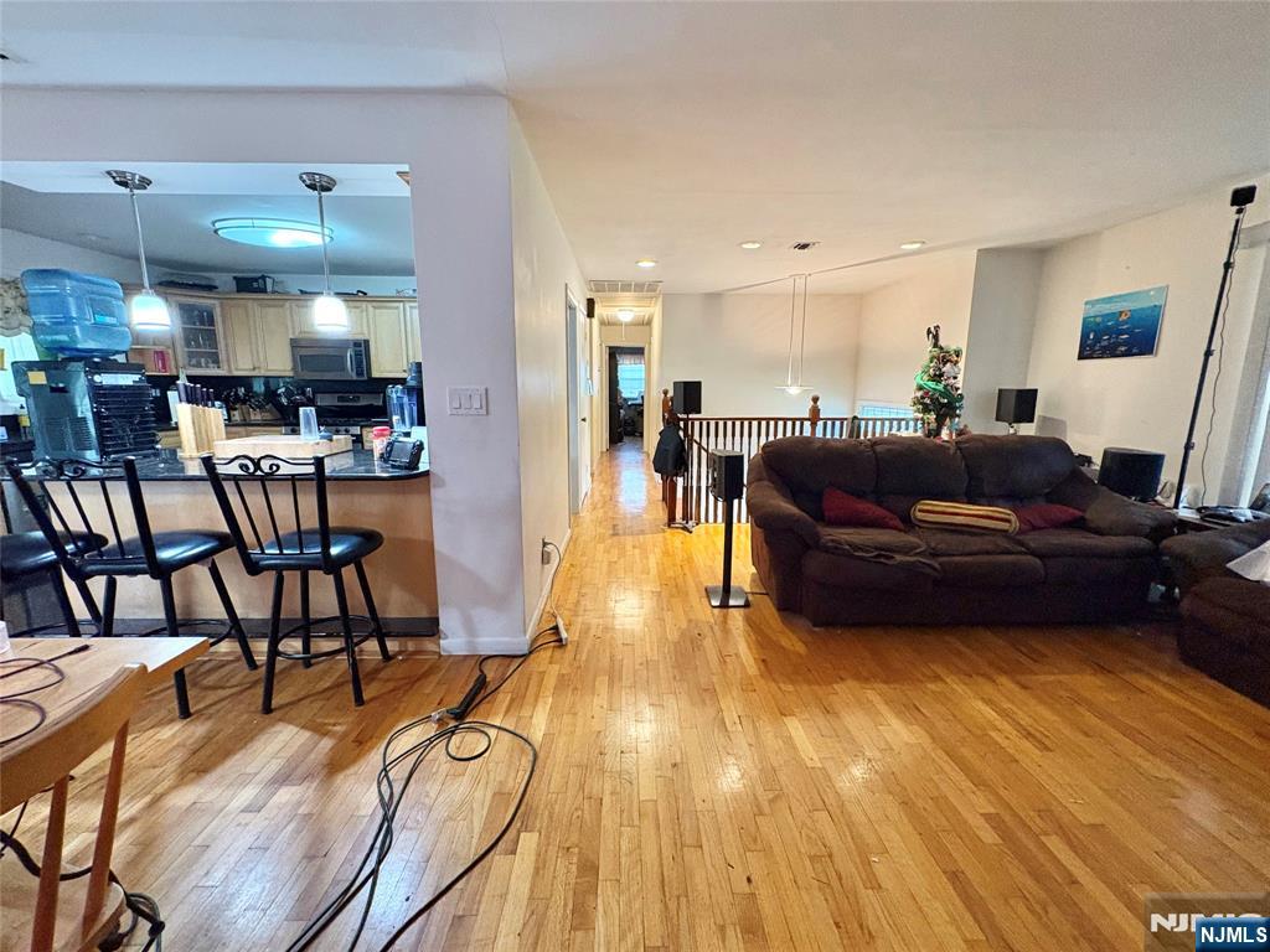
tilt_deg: -9.7
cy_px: 476
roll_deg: +0.2
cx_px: 635
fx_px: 514
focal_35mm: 14
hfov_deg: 102.1
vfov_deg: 85.7
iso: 500
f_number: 2.2
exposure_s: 1/60
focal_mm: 2.22
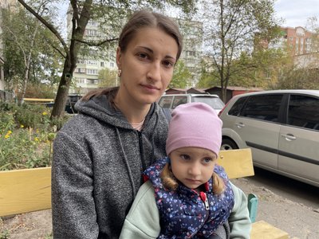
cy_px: 120
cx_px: 160
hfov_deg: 67.3
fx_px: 240
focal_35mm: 26
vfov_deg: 53.1
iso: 32
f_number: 1.6
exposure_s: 1/415
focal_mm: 4.2
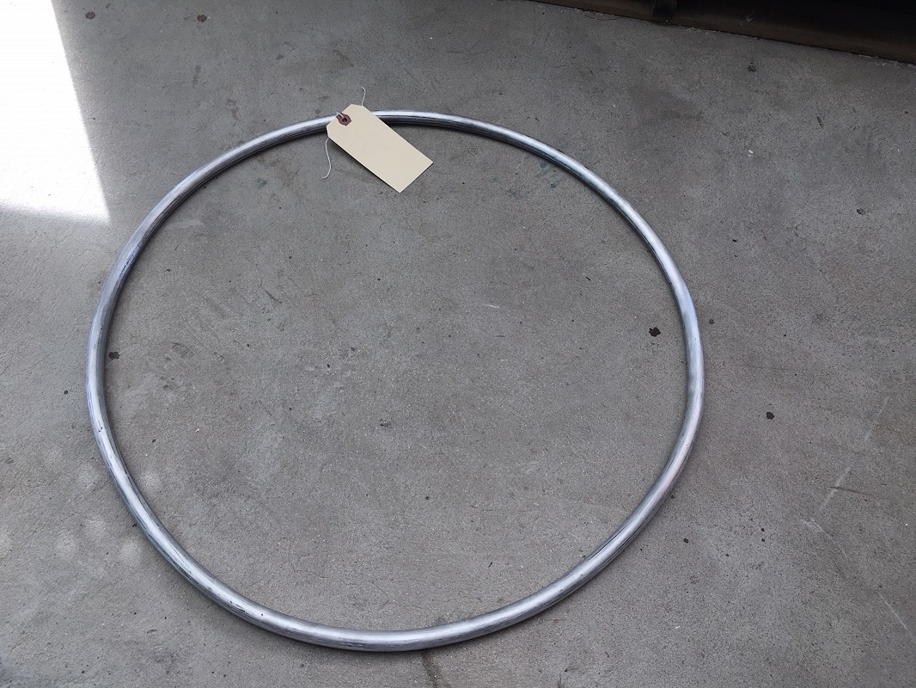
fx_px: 768
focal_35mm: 29
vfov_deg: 48.2
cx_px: 458
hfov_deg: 61.6
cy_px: 344
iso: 25
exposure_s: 1/323
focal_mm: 4.15
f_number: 2.2
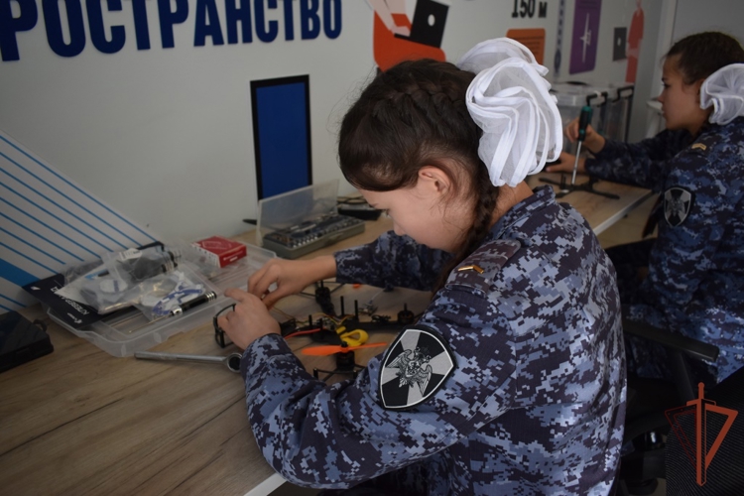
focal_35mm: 30
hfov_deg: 61.9
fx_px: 620
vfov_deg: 43.6
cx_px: 372
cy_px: 248
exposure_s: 1/250
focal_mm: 20
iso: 560
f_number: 3.5
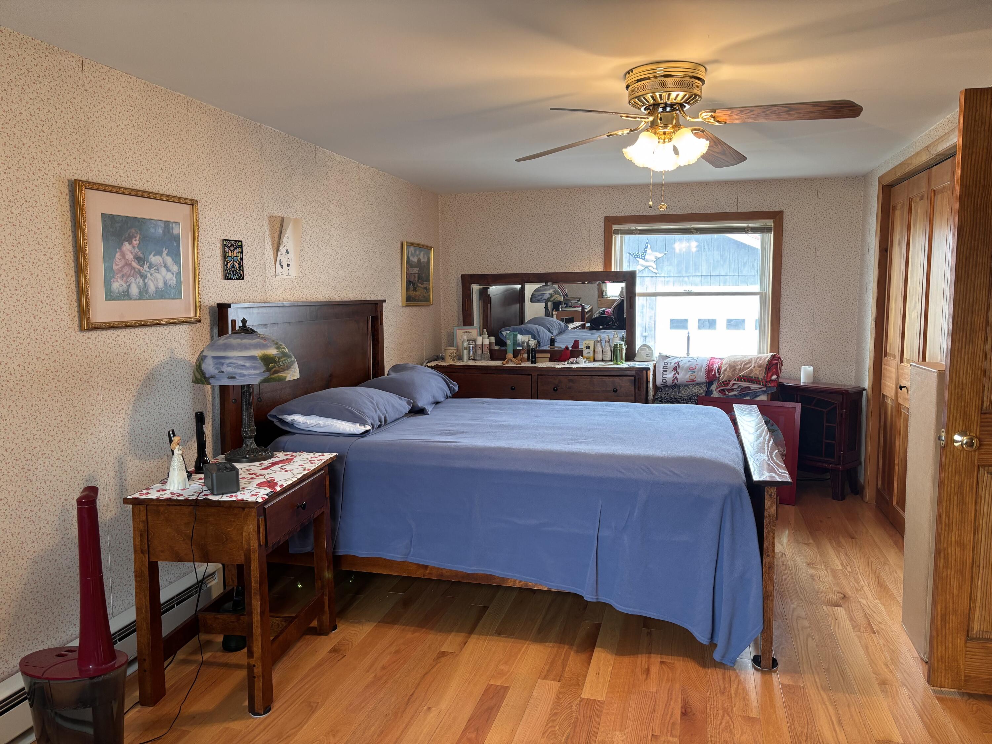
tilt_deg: -5.7
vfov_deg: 53.1
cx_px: 496
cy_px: 372
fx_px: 745
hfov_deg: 67.3
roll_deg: -0.3
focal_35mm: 26
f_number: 1.6
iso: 125
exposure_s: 1/60
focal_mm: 5.96
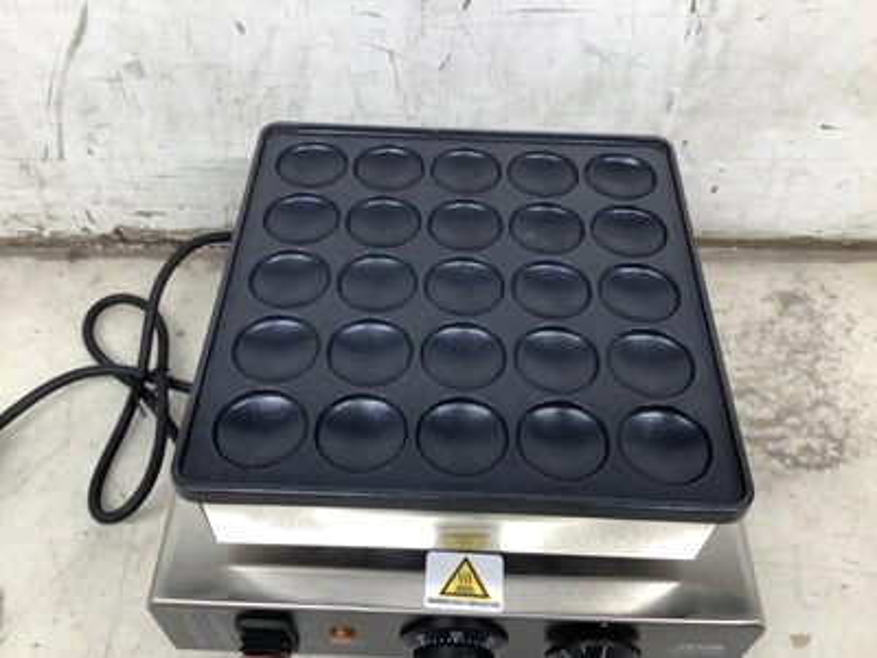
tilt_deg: -49.7
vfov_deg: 45.4
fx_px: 785
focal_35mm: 31
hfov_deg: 58.4
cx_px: 438
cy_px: 329
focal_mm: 3.3
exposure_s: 1/60
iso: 64
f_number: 2.4
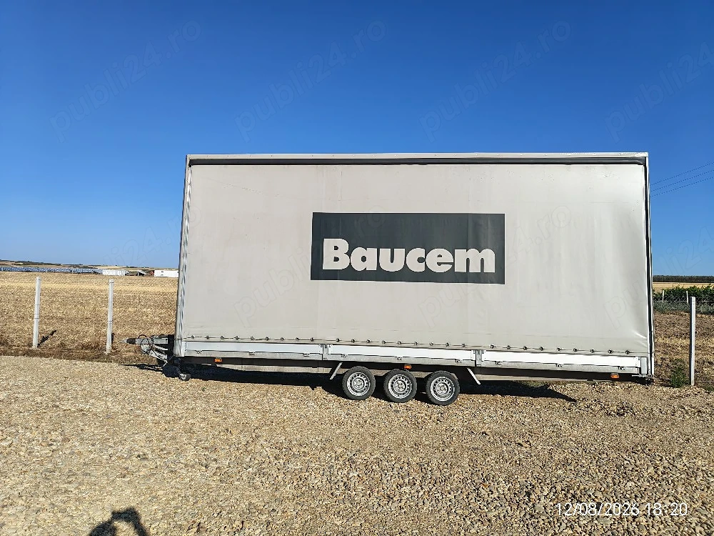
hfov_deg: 73.9
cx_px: 357
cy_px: 268
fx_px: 474
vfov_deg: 58.9
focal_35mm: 23
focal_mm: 5.4
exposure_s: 1/3333
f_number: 1.6
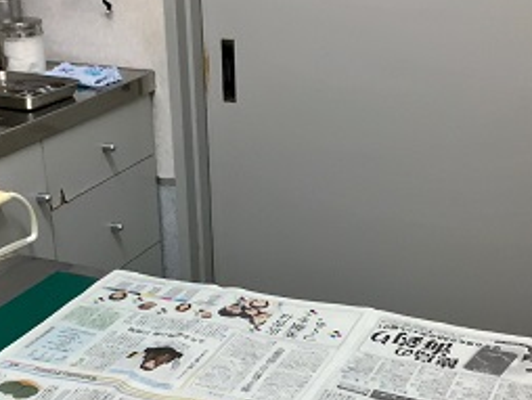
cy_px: 301
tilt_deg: -26.4
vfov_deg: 23.8
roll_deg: +1.3
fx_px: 938
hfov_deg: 31.6
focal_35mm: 61
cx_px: 232
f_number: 2.4
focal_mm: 3.3
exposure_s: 1/30
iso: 125
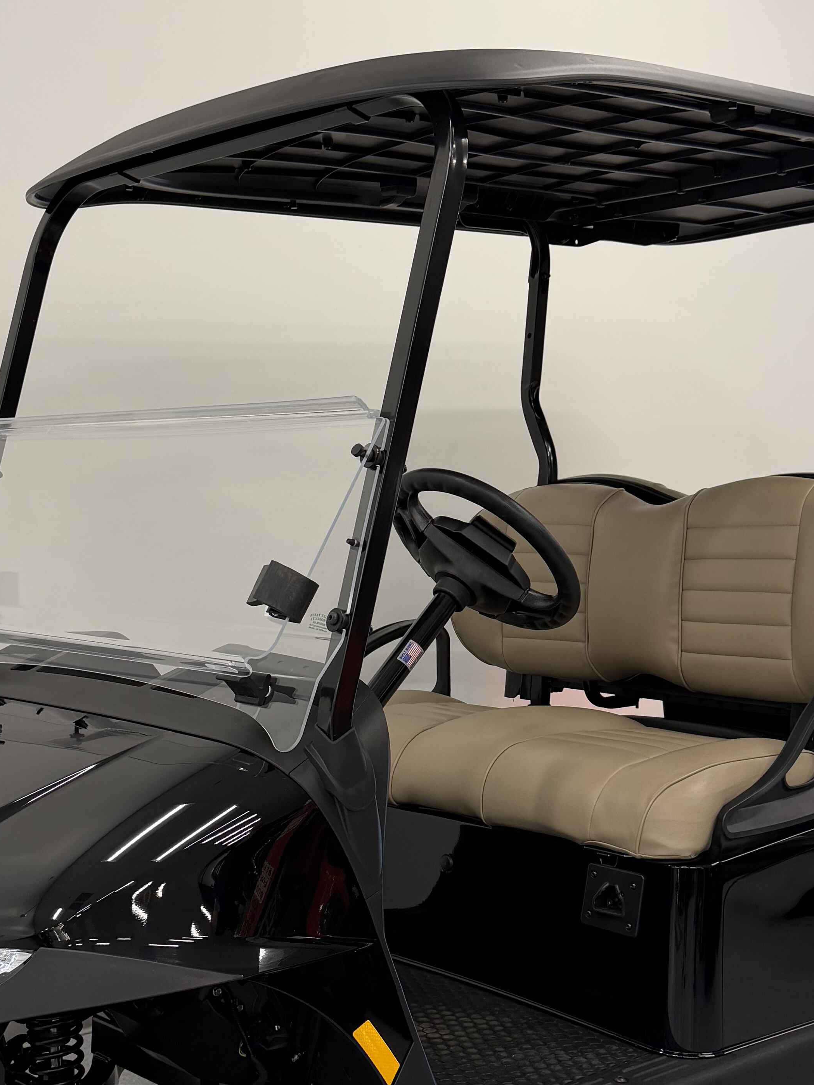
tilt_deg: -4.9
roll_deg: -0.7
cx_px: 442
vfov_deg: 38.7
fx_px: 1537
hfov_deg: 29.7
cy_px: 660
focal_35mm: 49
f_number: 1.78
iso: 125
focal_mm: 6.76
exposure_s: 1/60
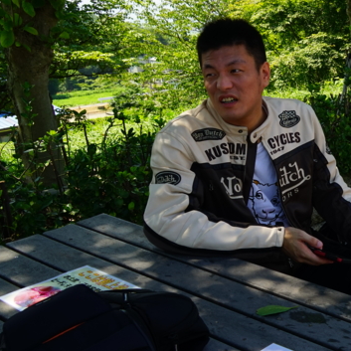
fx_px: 597
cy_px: 137
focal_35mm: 52
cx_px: 395
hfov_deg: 29.3
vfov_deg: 32.7
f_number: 8
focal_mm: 18
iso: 100
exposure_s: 1/100
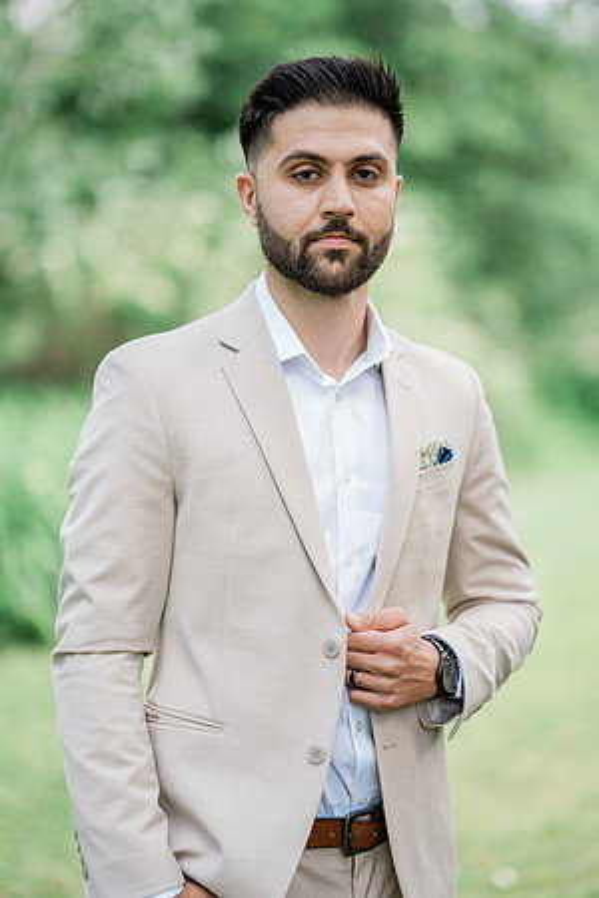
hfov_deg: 16.1
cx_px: 300
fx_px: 2121
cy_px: 449
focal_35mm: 85
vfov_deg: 23.9
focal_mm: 85
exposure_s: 1/500
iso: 100
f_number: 1.4
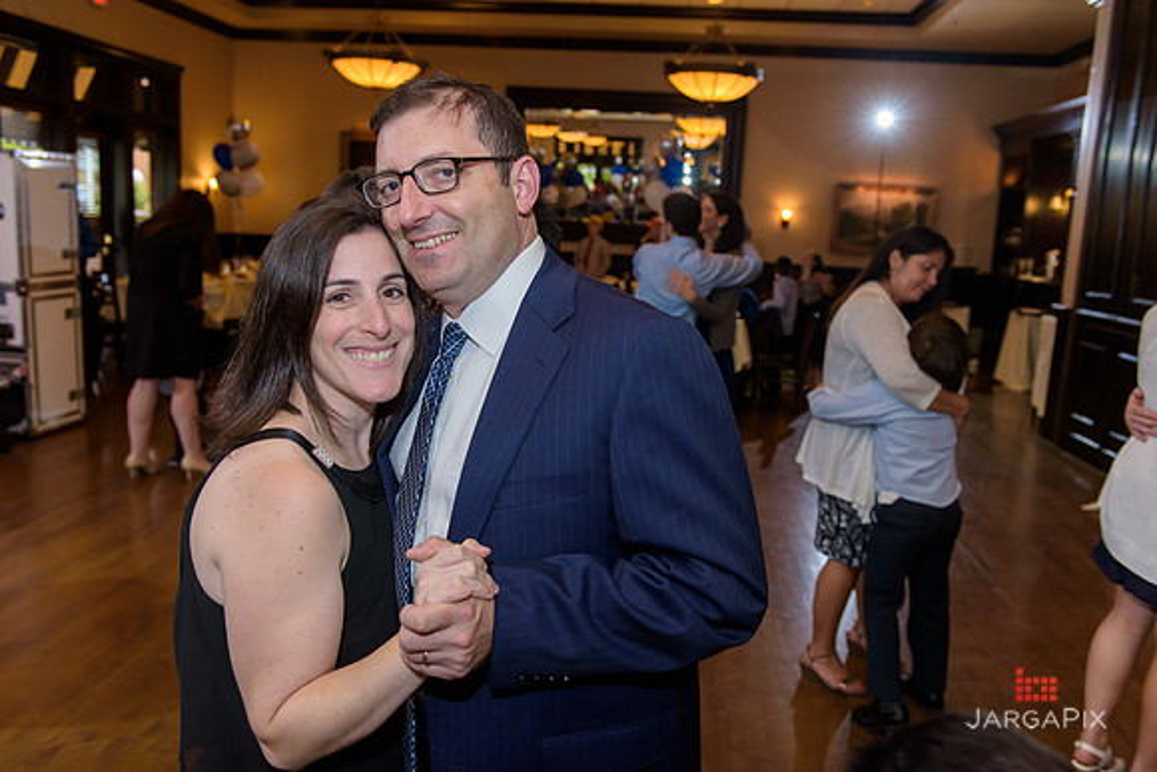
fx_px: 996
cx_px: 578
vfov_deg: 42.3
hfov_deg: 60.3
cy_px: 386
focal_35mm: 31
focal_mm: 31
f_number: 3.2
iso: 1250
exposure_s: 1/125
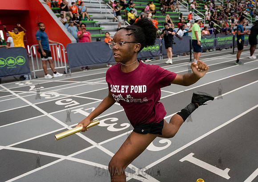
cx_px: 176
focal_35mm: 32
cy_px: 87
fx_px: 235
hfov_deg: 56.1
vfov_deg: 42.4
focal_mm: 24
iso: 6400
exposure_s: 1/1000
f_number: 3.5
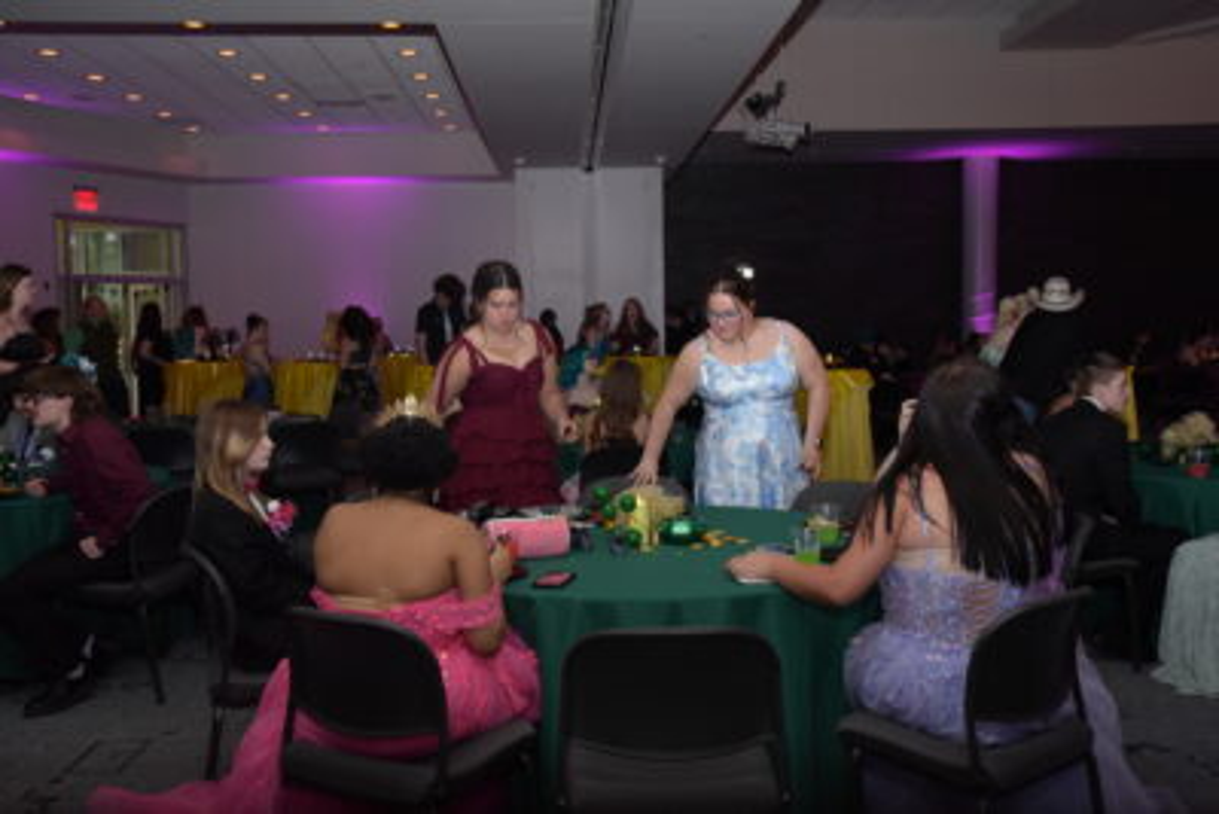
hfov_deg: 50.7
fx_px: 1287
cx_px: 610
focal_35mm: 38
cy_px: 407
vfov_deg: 35.1
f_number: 5
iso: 2500
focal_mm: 38
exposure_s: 1/250
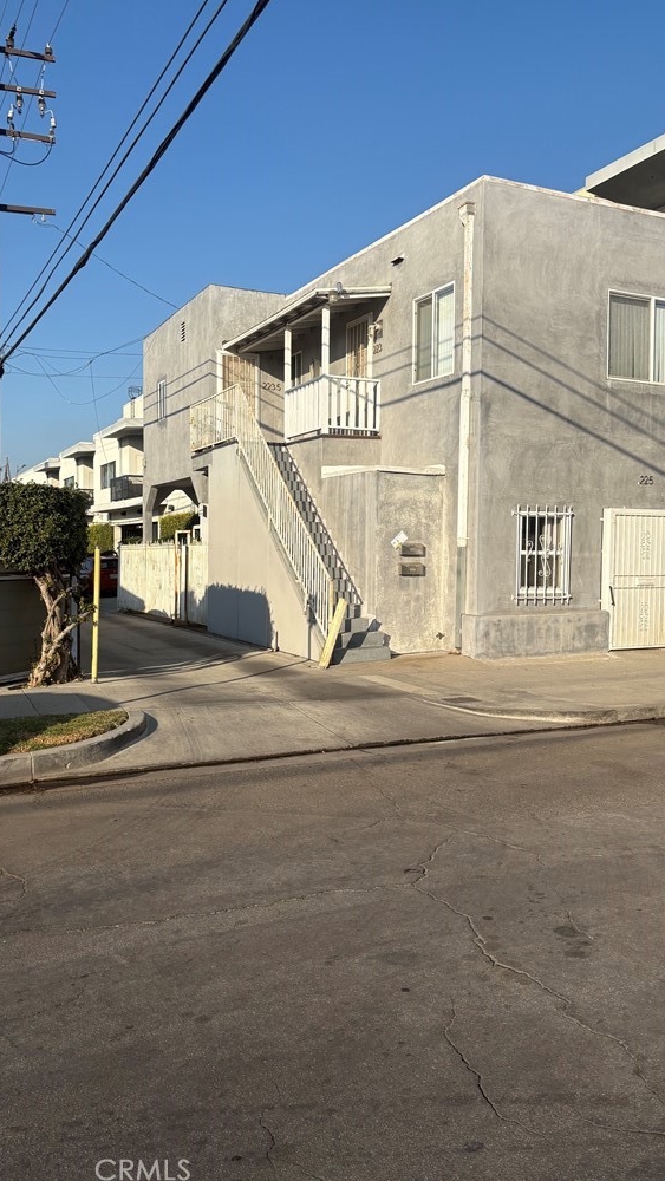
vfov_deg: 66.1
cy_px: 582
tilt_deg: -0.3
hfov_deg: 40.2
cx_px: 326
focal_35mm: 29
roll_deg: -0.9
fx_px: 908
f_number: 1.6
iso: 50
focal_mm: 5.96
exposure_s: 1/4065
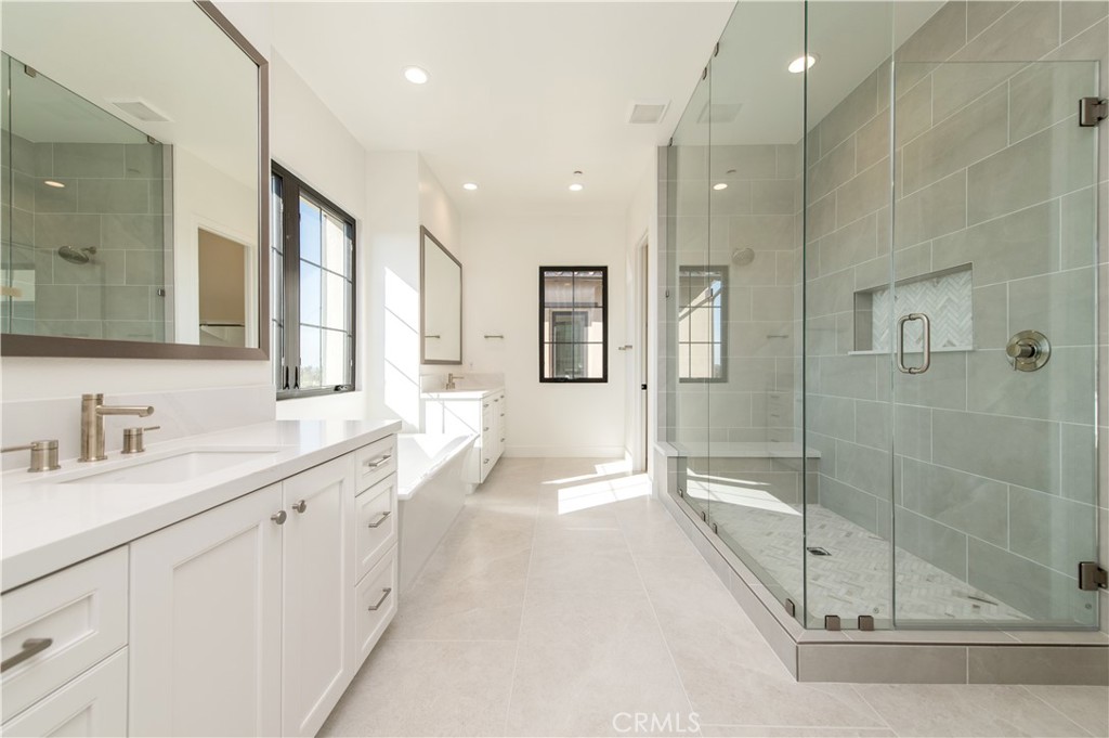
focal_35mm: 14
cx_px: 554
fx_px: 431
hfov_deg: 104.3
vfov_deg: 81.1
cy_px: 369
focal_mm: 14
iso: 125
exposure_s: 1/125
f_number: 5.6
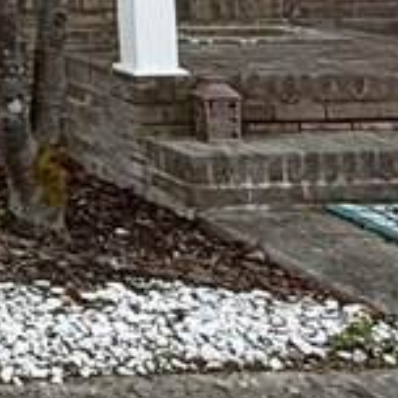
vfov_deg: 12.3
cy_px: -631
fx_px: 1353
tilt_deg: +7.0
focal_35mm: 104
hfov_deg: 12.0
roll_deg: +1.0
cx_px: -662
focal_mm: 2.22
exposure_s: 1/631
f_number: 2.2
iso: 50
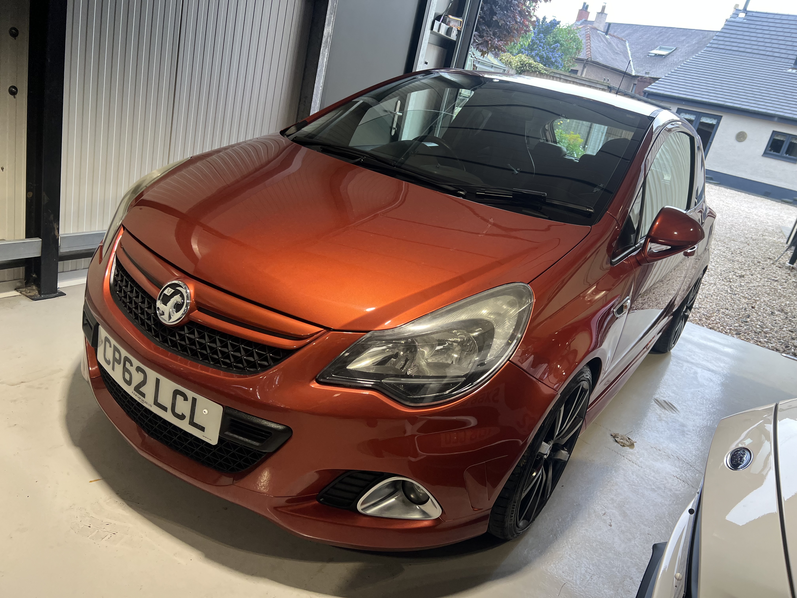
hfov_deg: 67.3
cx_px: 398
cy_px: 299
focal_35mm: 26
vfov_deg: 53.1
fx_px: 599
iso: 50
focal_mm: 5.7
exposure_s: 1/100
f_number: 1.5
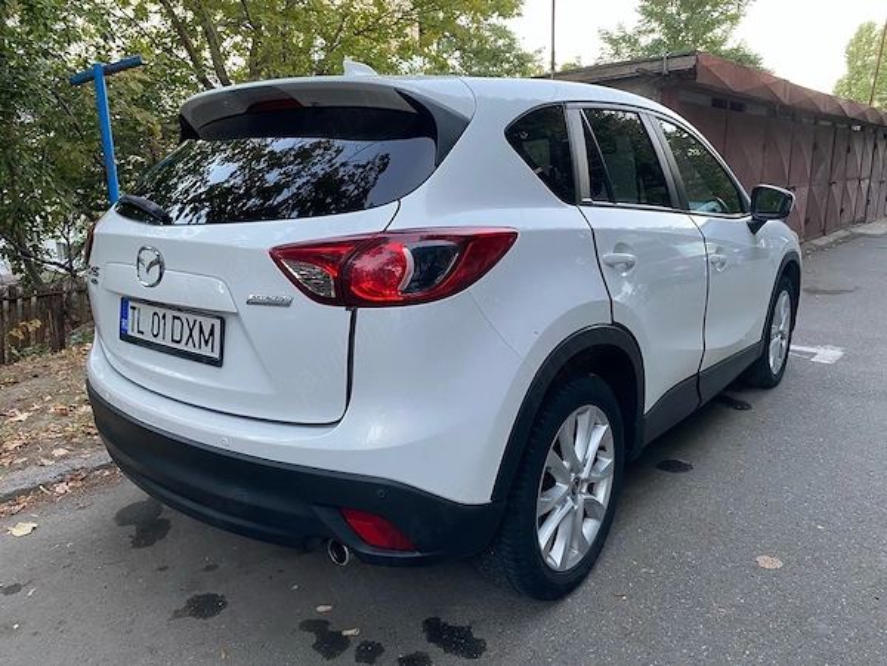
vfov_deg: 53.1
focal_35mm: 26
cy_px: 333
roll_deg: +1.2
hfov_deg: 67.3
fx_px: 666
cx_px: 444
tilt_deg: -14.0
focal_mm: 4.25
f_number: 1.8
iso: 125
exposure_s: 1/62
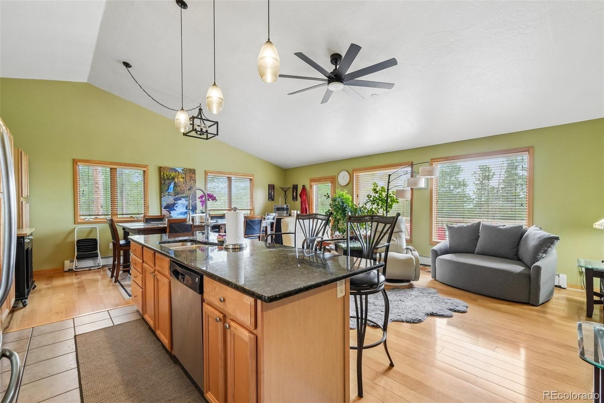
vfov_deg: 77.3
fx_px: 252
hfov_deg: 100.4
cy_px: 202
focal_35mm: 15
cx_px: 302
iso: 800
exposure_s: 1/8
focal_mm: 10
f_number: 8
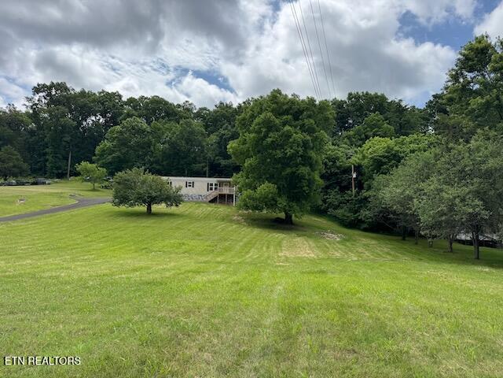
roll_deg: -1.1
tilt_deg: +5.1
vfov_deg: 56.8
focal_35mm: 24
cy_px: 189
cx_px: 252
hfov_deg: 71.6
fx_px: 349
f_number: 1.78
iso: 80
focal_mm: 6.76
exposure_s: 1/3597
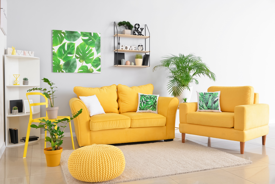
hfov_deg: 55.8
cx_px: 138
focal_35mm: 34
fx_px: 260
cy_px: 92
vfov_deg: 38.9
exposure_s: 1/125
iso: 640
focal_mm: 34
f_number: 5.6
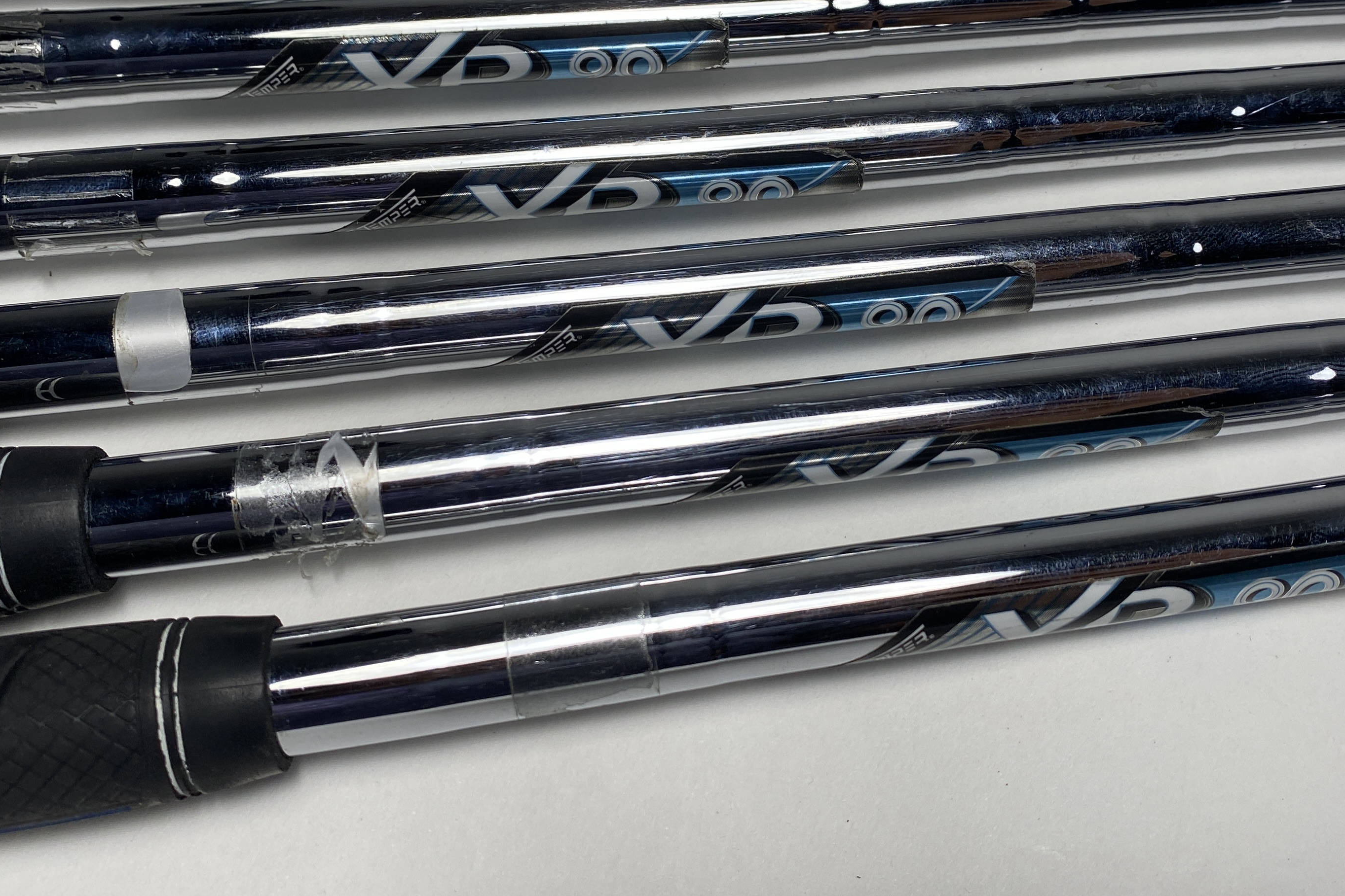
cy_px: 295
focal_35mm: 40
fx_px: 1494
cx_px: 763
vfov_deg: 33.1
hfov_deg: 48.3
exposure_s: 1/384
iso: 32
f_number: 1.8
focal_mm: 4.25
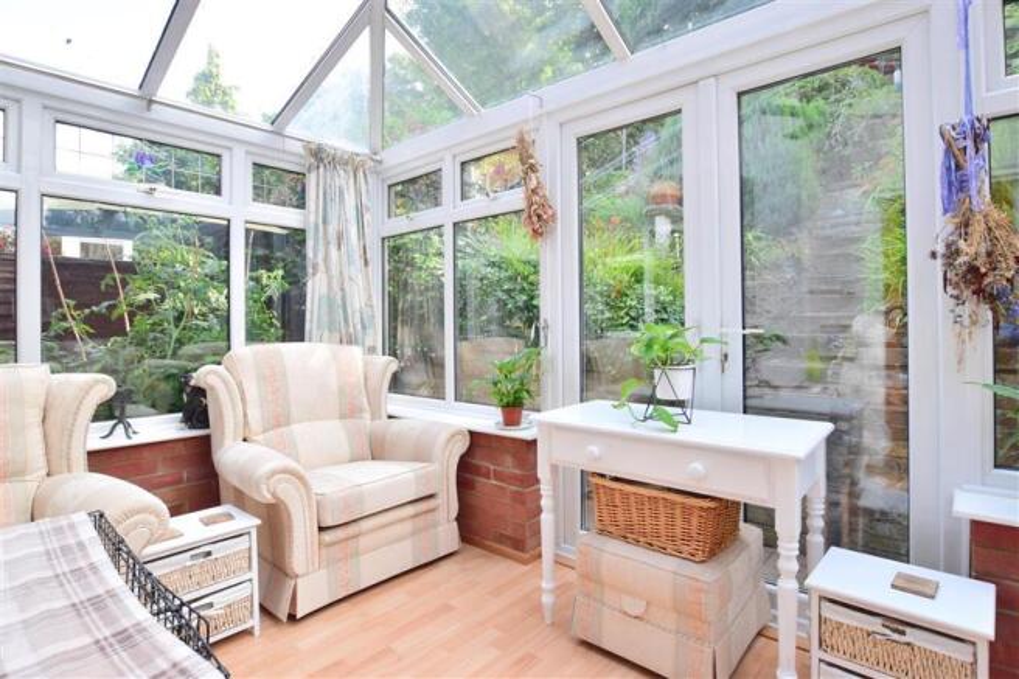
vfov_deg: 72.0
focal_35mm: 16
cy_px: 340
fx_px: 467
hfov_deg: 95.0
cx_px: 510
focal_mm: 11
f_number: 7.1
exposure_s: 1/200
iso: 400
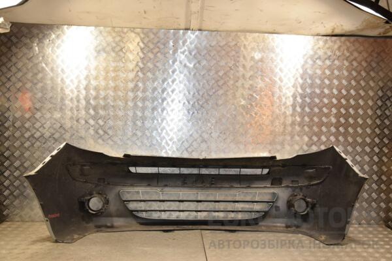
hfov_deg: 53.1
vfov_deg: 36.9
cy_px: 130
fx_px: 392
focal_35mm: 36
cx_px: 196
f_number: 5
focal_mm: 24
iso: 800
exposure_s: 1/200
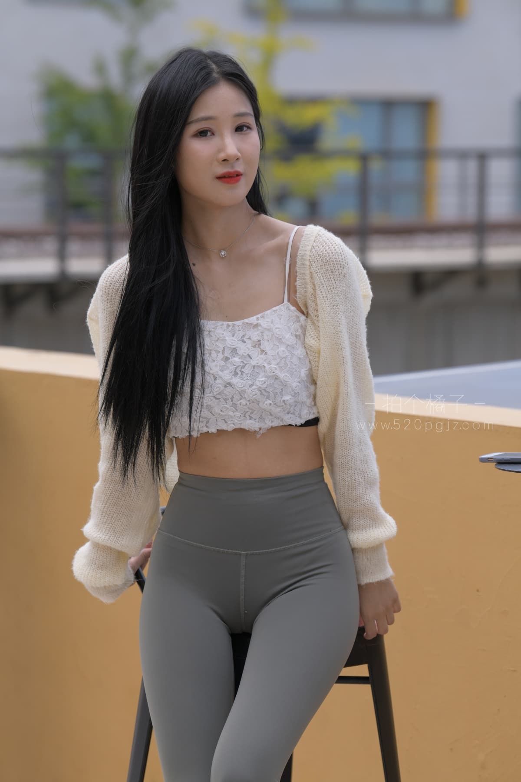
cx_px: 260
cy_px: 391
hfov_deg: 10.2
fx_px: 2930
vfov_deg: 15.2
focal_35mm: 135
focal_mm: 135
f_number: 5
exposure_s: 1/400
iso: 100
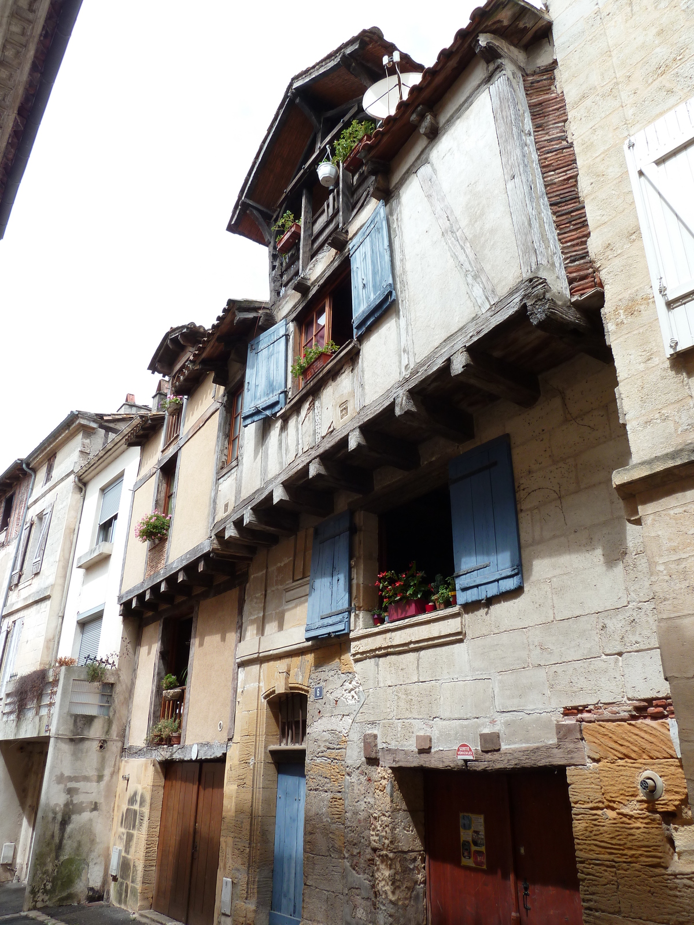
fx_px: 668
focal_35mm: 25
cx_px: 347
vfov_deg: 69.4
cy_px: 462
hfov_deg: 54.9
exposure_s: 1/320
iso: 80
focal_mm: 4.1
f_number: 4
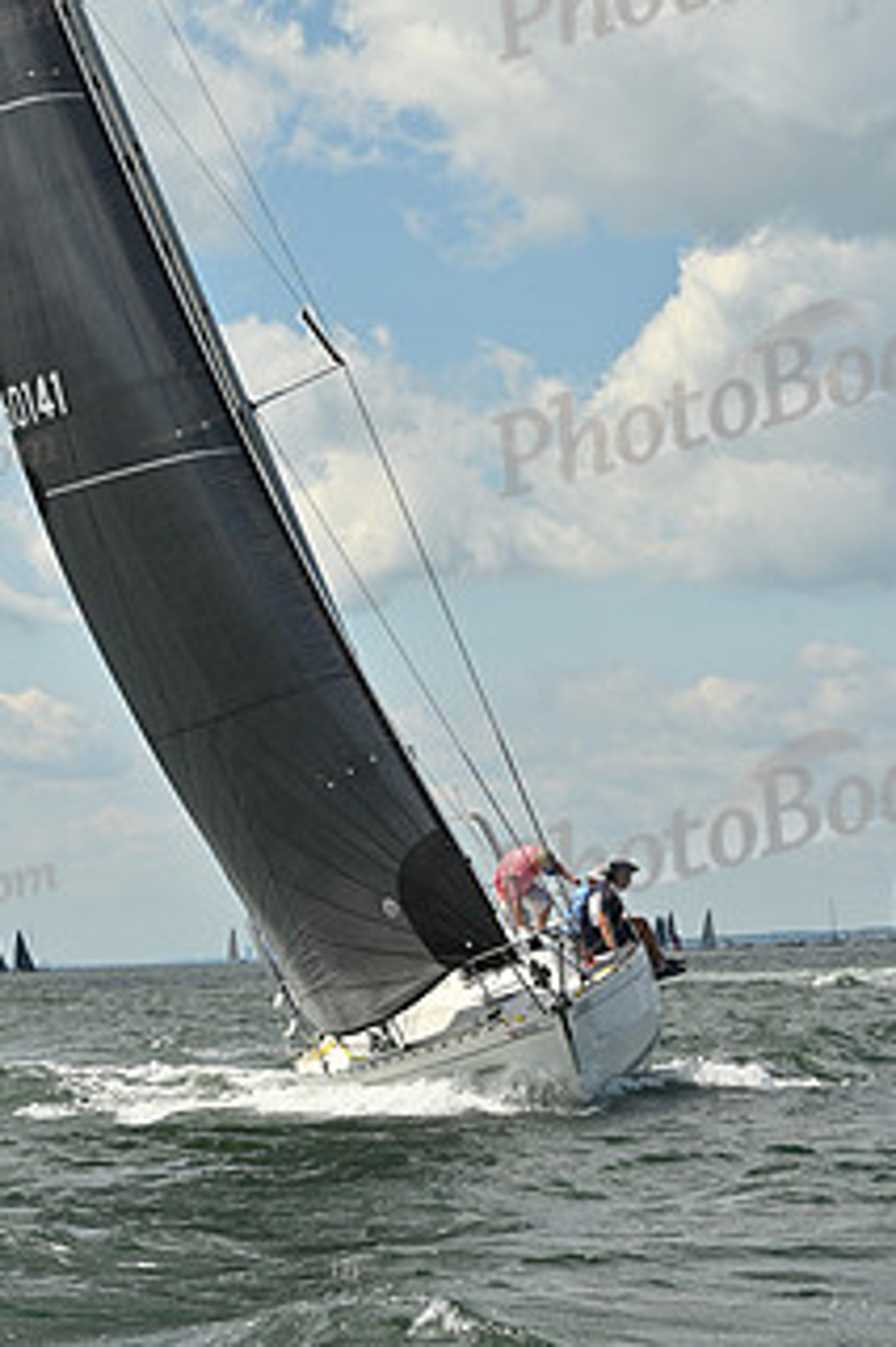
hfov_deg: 10.8
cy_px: 232
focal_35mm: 127
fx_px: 4746
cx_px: 276
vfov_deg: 16.0
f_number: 9
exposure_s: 1/1250
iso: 250
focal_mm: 70
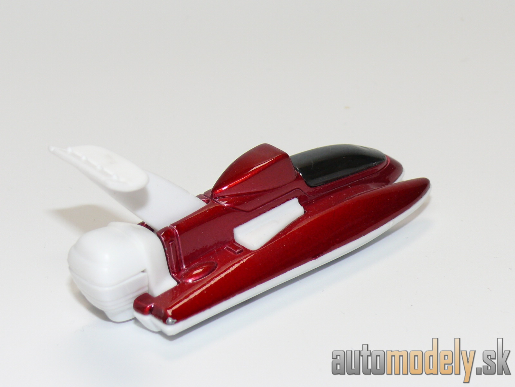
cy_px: 194
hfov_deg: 20.7
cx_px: 258
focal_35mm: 95
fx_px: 1413
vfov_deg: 15.6
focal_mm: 12.9
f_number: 4
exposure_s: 1/30
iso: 100
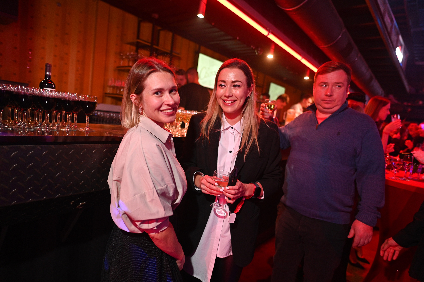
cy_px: 141
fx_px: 235
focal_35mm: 20
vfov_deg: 61.9
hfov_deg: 84.0
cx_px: 212
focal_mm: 20
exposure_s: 1/200
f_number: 2
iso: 800
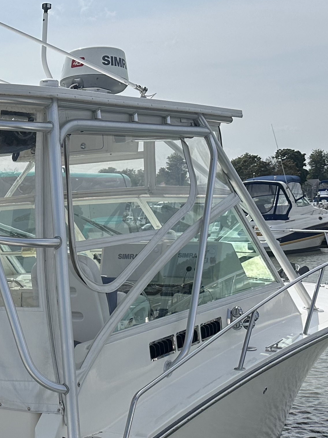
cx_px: -97
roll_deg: +1.6
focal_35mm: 64
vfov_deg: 28.9
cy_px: 406
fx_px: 809
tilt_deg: -12.5
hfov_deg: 20.9
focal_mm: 6.86
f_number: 1.78
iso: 80
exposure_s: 1/9709
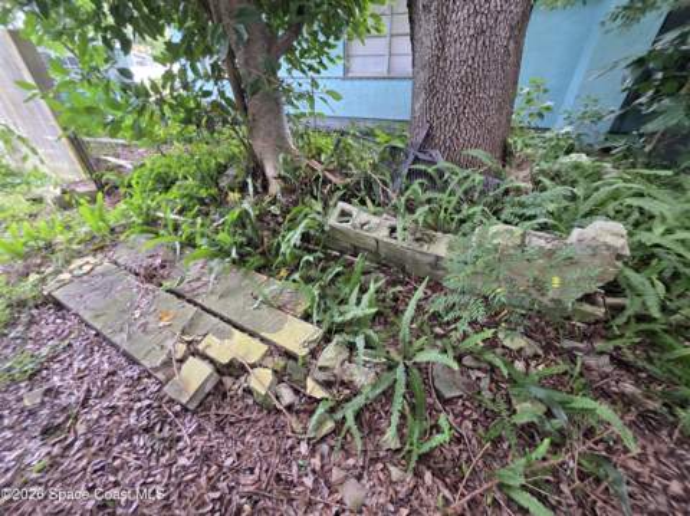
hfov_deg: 106.2
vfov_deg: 89.8
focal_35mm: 13
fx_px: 259
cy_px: 258
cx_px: 345
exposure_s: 1/120
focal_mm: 2.2
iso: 200
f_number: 1.9
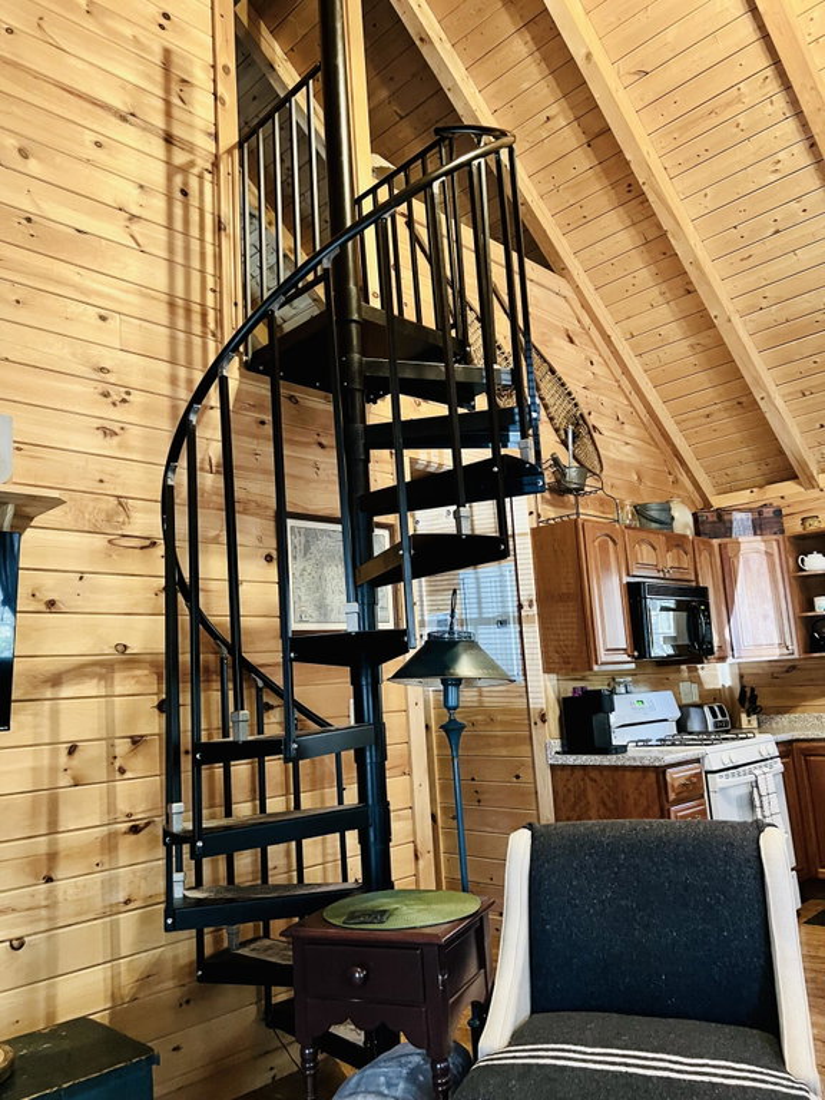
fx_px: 826
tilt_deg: +10.7
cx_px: 412
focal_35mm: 26
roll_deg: +3.5
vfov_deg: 67.3
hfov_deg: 53.1
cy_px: 550
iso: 500
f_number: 1.5
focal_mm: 5.7
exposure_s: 1/30
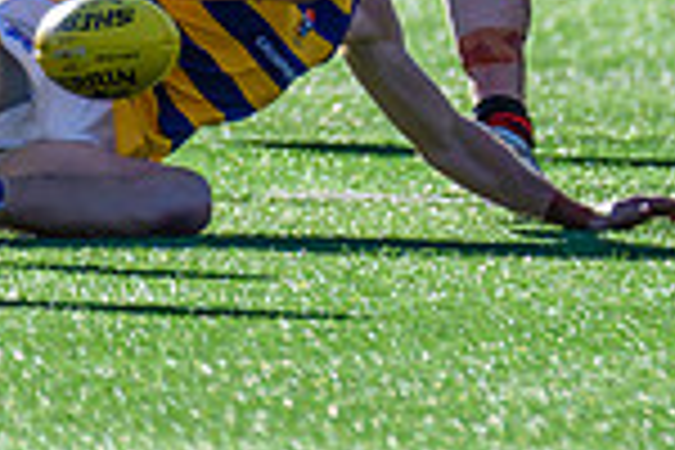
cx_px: 773
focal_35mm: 2096
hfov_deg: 1.0
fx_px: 39297
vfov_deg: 0.7
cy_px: 95
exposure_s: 1/2000
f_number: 7.1
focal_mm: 460
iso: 800
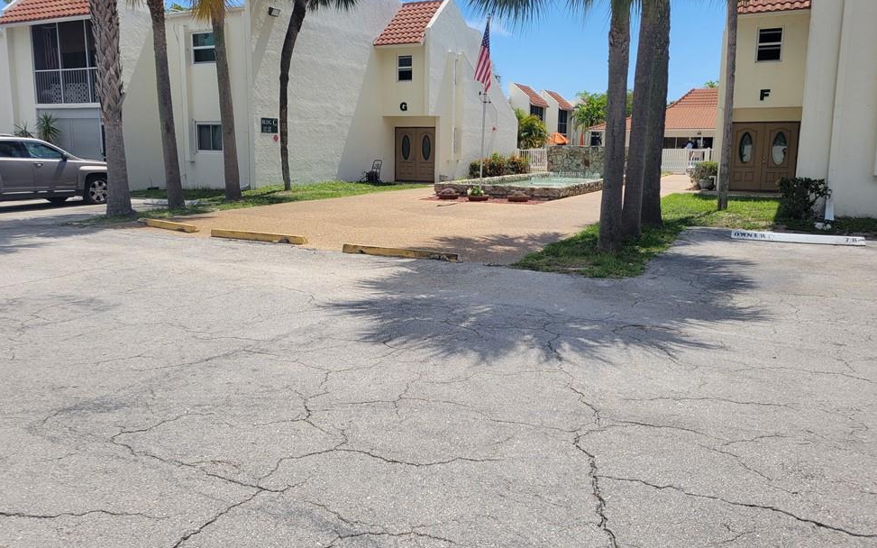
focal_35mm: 29
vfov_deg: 43.0
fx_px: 693
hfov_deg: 64.6
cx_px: 427
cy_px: 233
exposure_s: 1/2737
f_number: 1.8
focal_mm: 5.4
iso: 40
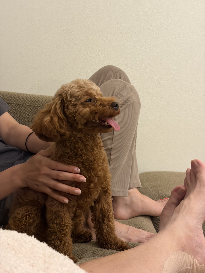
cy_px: 136
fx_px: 411
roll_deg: -5.8
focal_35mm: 52
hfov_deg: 28.0
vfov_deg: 36.8
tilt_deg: -7.3
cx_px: 102
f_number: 1.6
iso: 160
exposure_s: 1/33
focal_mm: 5.96
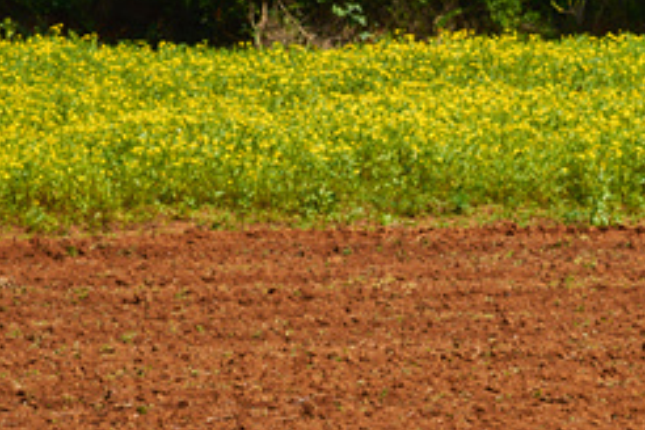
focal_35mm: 570
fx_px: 10212
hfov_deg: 3.6
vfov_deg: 2.4
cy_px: 340
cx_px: 506
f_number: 8
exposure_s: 1/500
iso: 200
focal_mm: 200
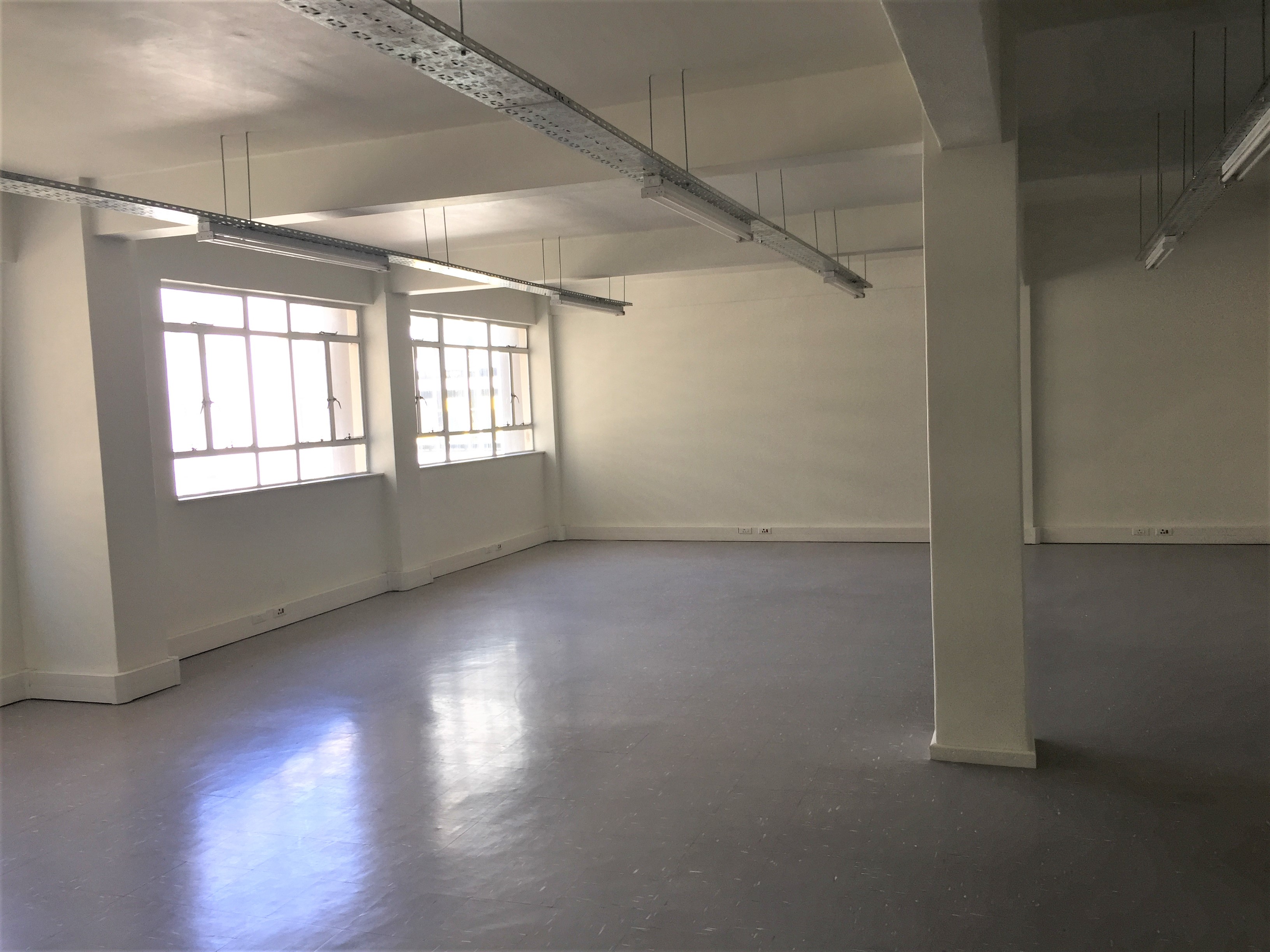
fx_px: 1064
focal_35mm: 29
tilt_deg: -5.2
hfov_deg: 61.7
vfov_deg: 48.2
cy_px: 476
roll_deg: +2.0
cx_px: 635
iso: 32
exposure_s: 1/100
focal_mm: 4.15
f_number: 2.2
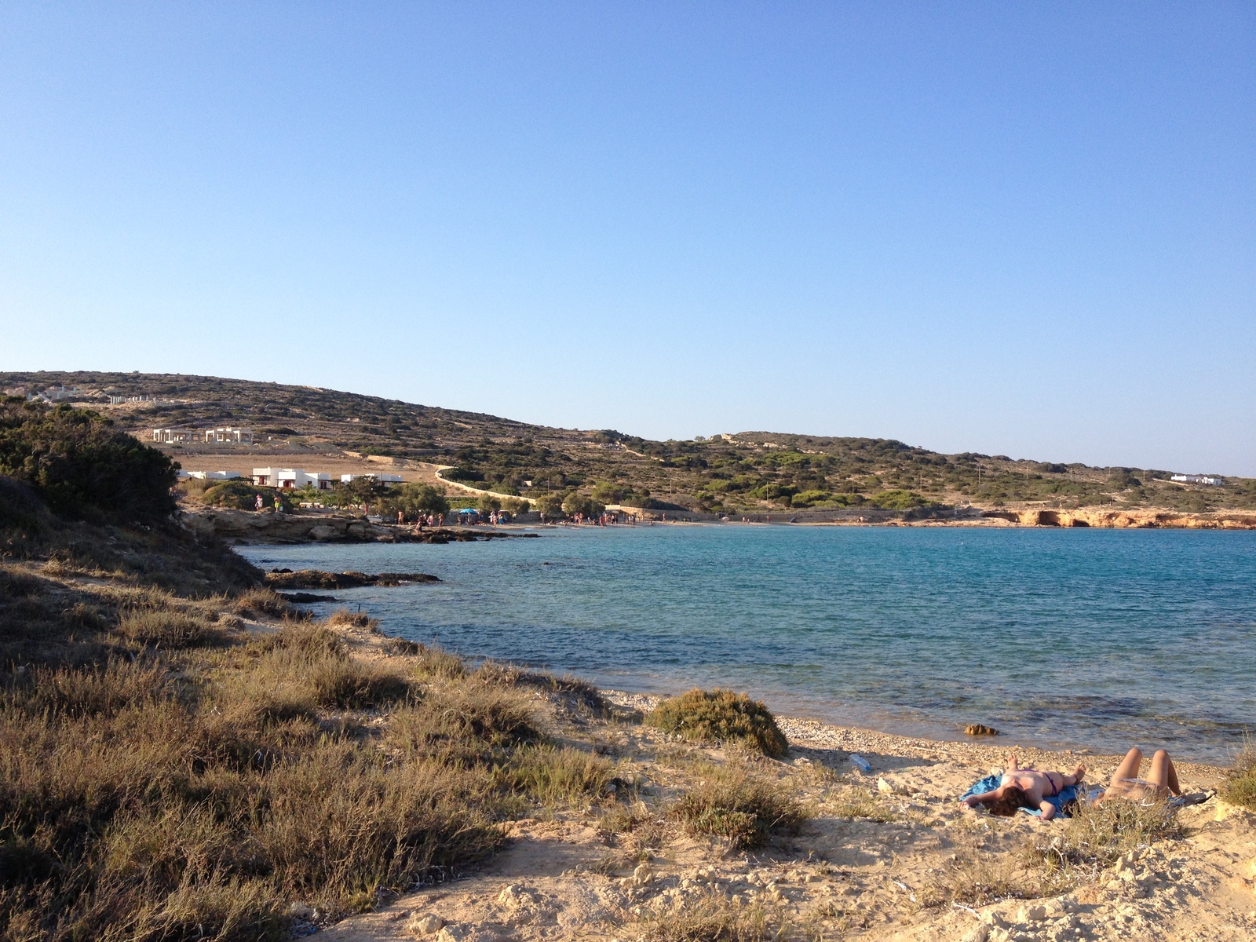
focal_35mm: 35
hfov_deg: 52.6
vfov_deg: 40.7
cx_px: 628
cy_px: 471
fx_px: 1270
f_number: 2.4
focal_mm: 4.28
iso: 50
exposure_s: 1/1004
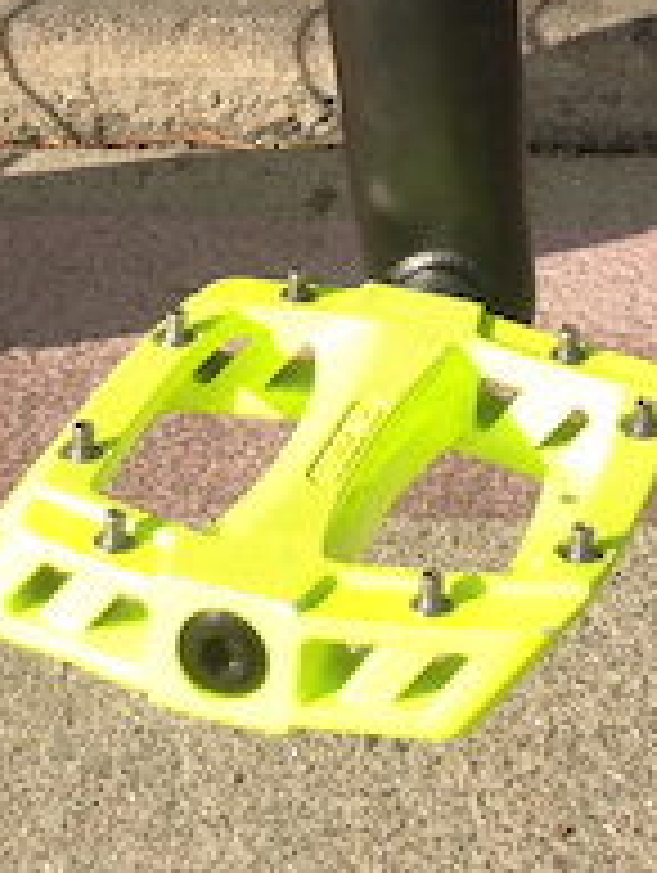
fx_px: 3434
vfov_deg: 13.0
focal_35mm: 136
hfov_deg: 10.9
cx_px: 536
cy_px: -752
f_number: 2.4
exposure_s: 1/919
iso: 50
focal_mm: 4.12
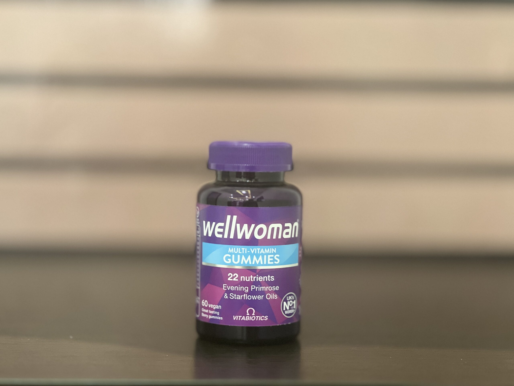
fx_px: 1143
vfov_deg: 19.1
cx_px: 257
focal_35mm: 77
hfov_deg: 25.3
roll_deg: -0.6
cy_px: 193
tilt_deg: -4.2
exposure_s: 1/20
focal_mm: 9
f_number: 2.8
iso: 400
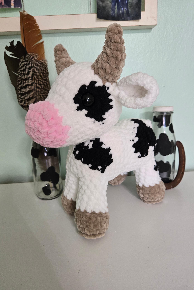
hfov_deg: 53.1
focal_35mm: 24
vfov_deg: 73.7
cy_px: 145
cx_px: 94
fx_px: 194
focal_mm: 5.4
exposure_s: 1/120
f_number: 1.8
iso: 500
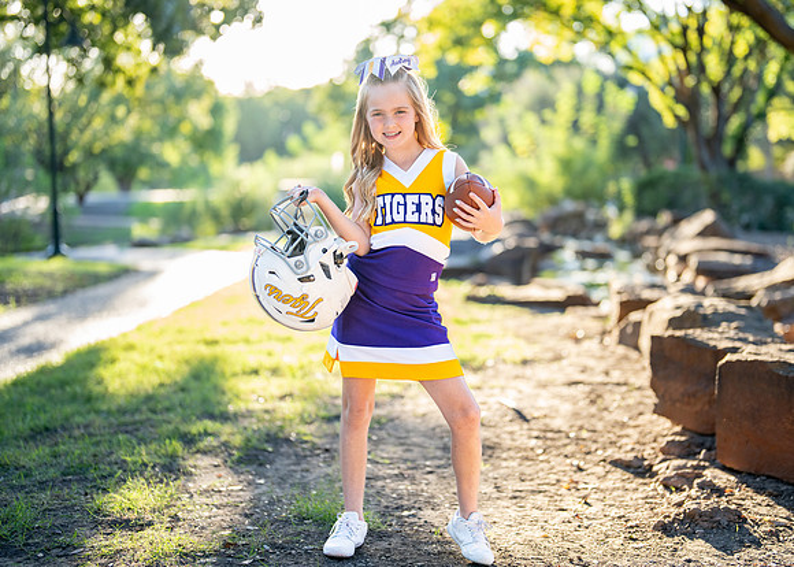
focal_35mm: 58
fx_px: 1302
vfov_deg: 24.5
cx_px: 424
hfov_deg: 33.9
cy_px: 261
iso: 250
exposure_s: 1/800
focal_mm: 50
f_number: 1.2
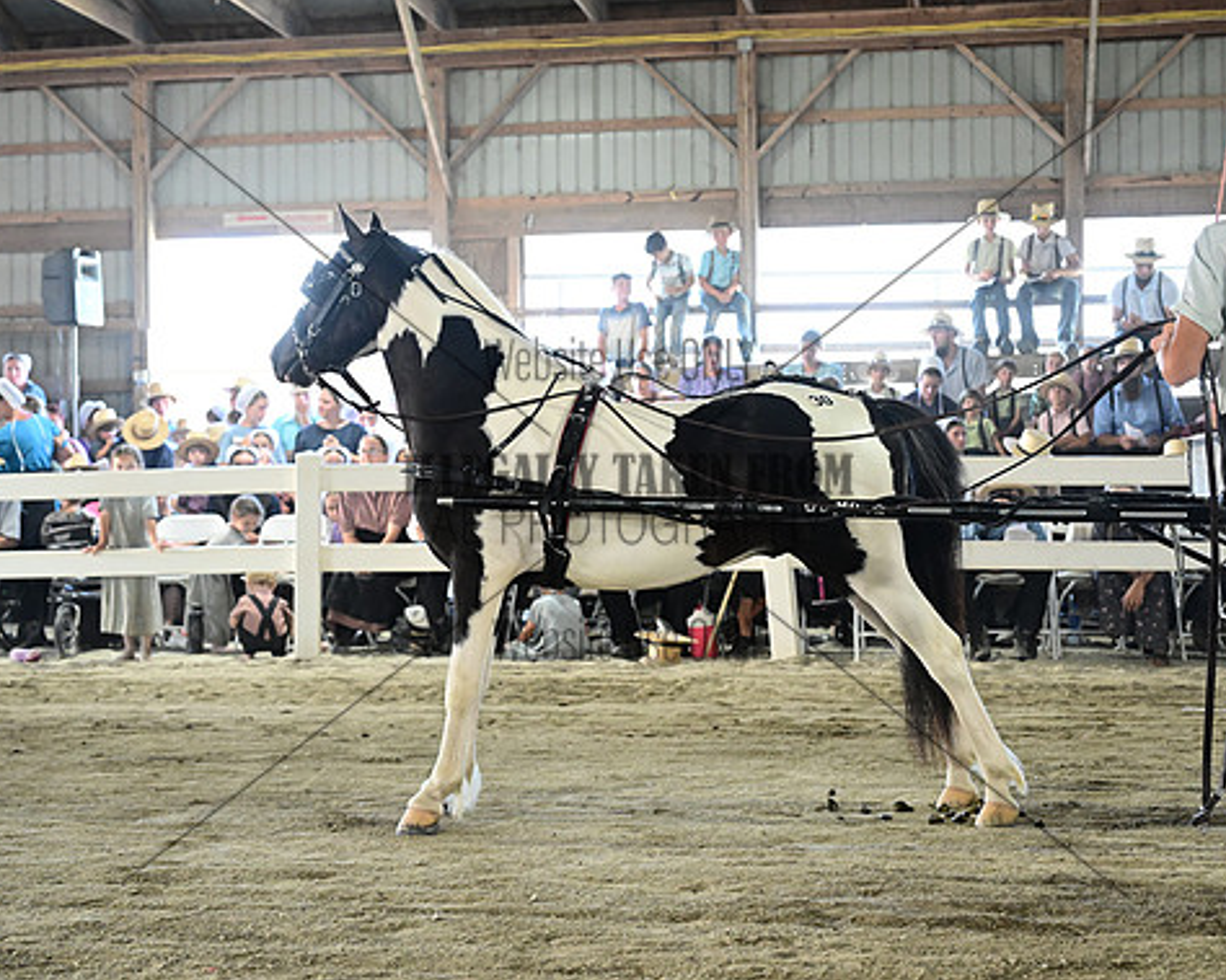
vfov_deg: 28.1
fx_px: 1959
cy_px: 495
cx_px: 629
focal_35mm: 54
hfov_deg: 34.7
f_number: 4.5
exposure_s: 1/300
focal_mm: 47
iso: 6400
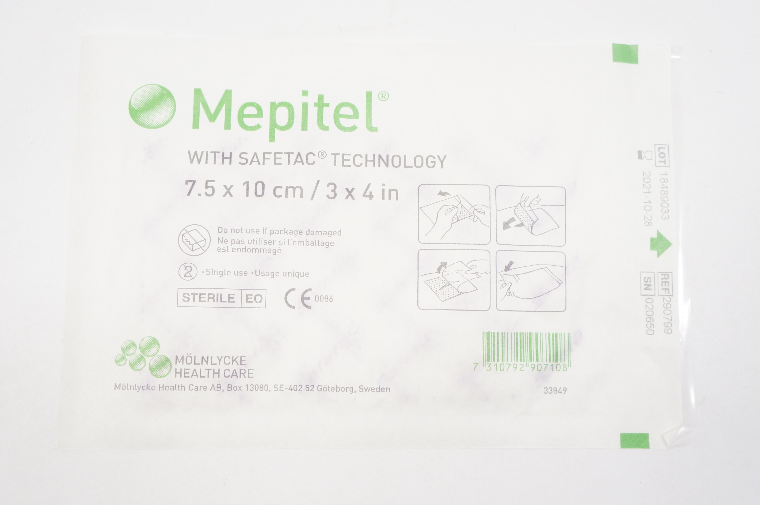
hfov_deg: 49.6
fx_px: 822
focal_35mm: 39
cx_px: 380
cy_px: 252
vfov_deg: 34.1
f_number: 5.6
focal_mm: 26
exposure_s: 1/60
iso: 400
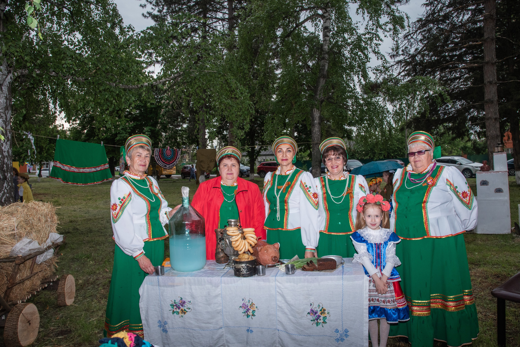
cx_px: 260
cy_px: 174
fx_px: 433
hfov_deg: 61.9
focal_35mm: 30
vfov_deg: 43.6
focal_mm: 30
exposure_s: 1/160
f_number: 13
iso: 640
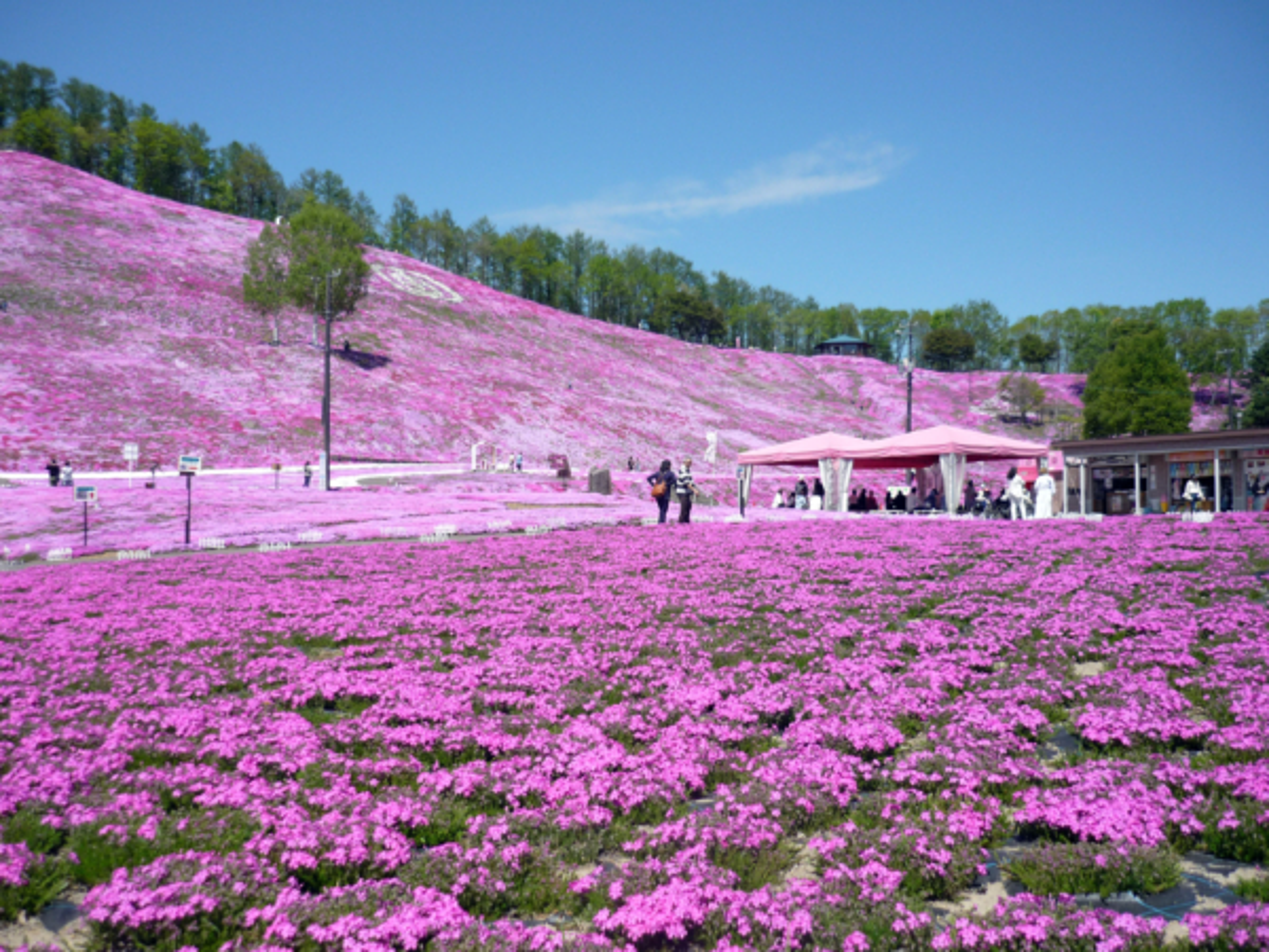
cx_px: 634
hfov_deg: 55.4
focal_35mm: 33
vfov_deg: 42.9
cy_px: 476
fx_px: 1210
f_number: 8
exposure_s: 1/200
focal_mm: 5.5
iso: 100
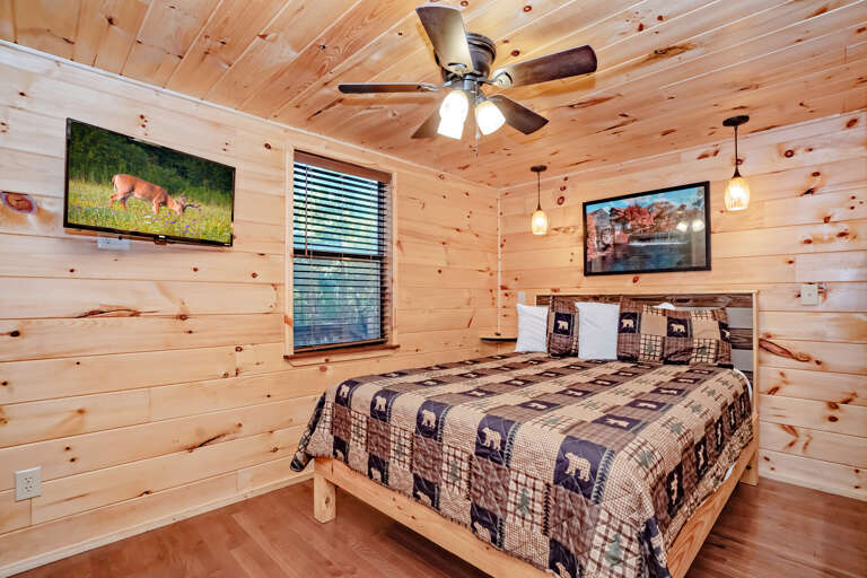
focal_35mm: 16
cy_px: 289
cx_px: 434
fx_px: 385
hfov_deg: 96.7
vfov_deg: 73.7
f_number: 7.1
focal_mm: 16
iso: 1600
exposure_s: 1/60
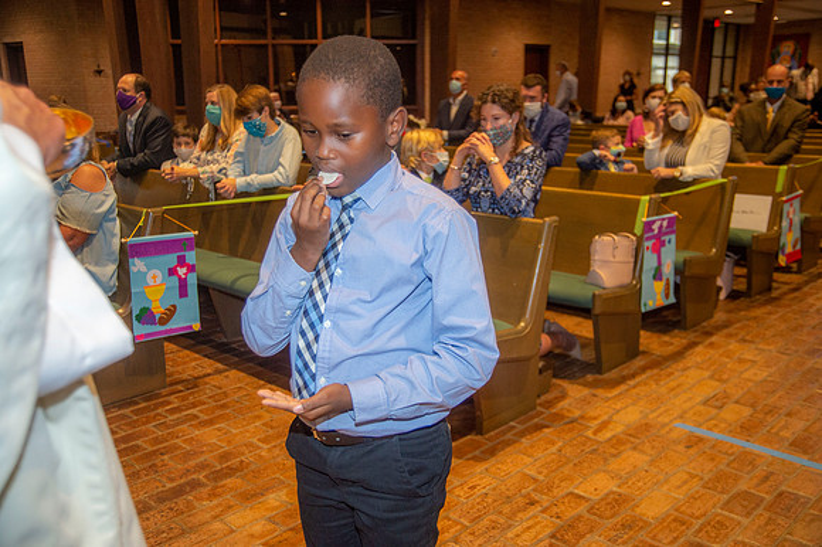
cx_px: 411
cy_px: 274
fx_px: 799
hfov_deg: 54.5
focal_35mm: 35
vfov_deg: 37.8
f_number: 4.5
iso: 1600
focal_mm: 35
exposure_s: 1/125
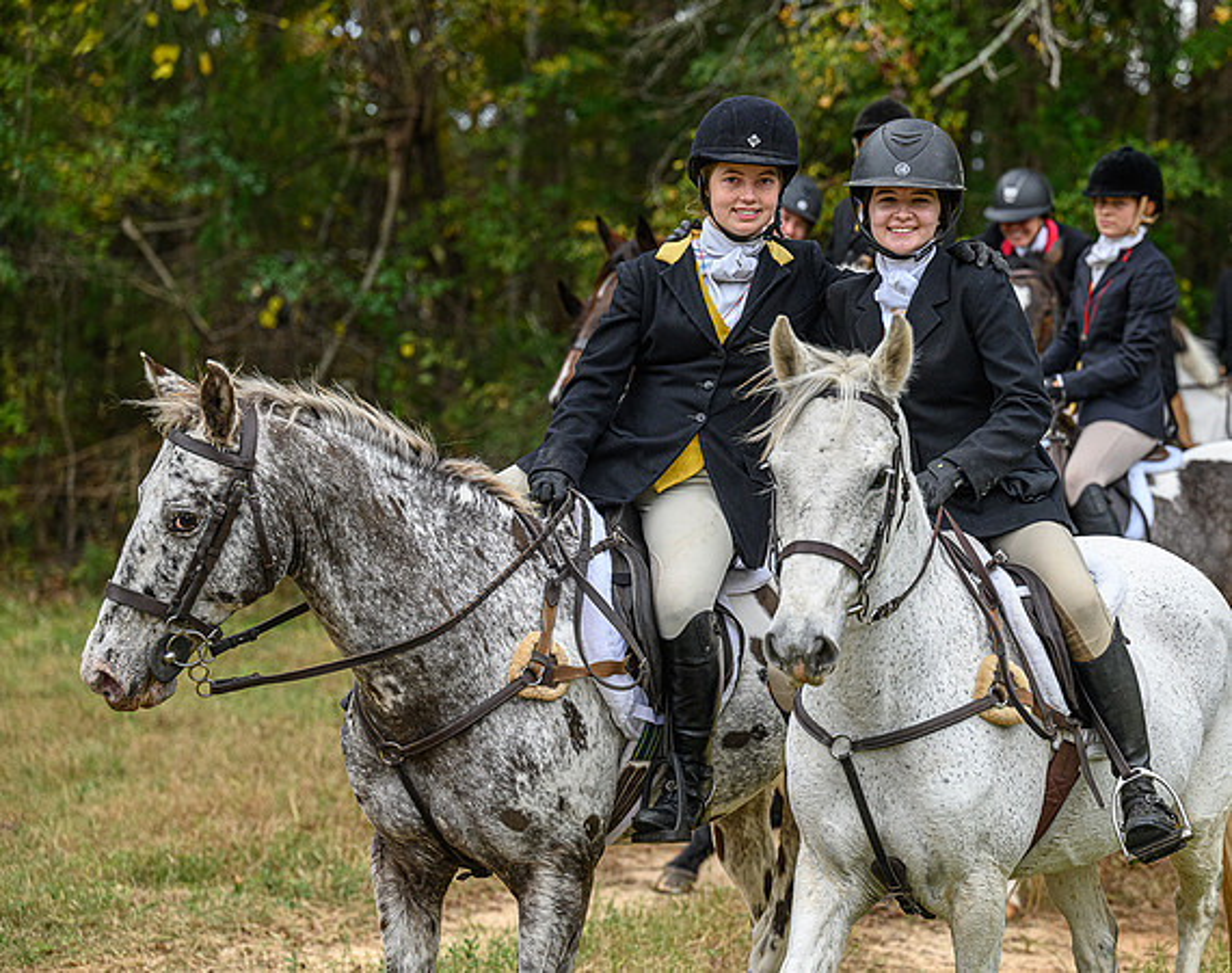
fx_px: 4076
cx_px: 790
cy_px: 462
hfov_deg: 17.2
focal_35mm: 112
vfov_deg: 13.6
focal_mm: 91
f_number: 3.2
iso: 1250
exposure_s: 1/1000
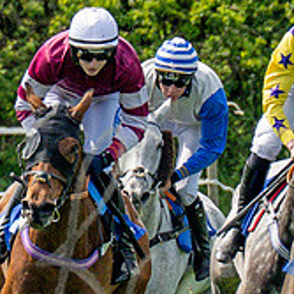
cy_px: 237
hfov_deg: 0.8
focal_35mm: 2067
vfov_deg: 0.8
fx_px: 19862
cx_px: -79
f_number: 4
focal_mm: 200
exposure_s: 1/3200
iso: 400
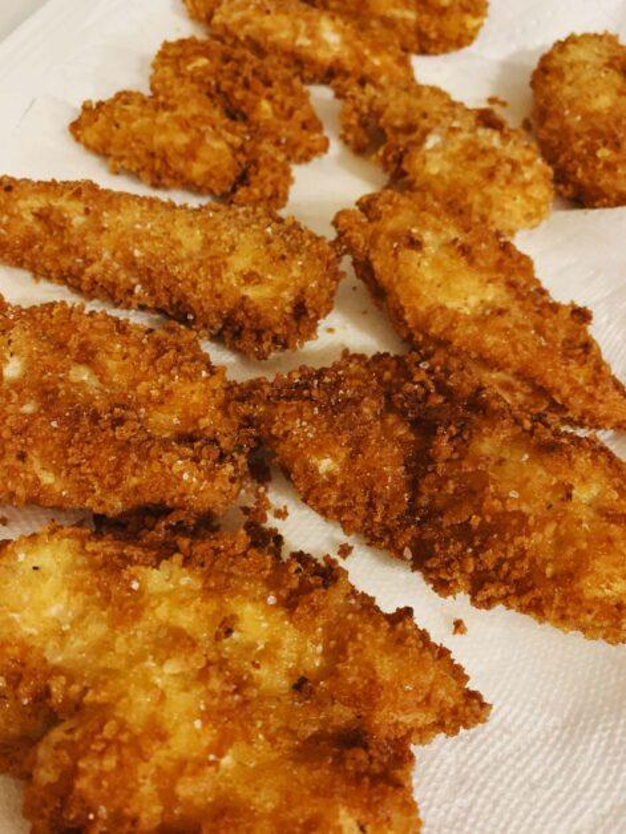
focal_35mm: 26
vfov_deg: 67.3
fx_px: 627
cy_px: 417
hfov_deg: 53.1
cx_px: 313
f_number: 1.8
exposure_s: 1/30
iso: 640
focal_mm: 4.25
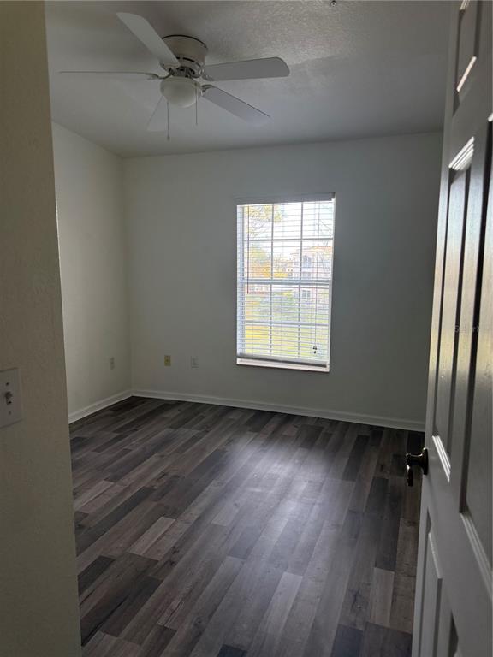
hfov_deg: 56.8
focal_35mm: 24
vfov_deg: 71.6
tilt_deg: -7.3
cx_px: 246
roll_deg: -0.7
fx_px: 456
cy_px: 328
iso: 200
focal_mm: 6.76
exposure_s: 1/116
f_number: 1.78
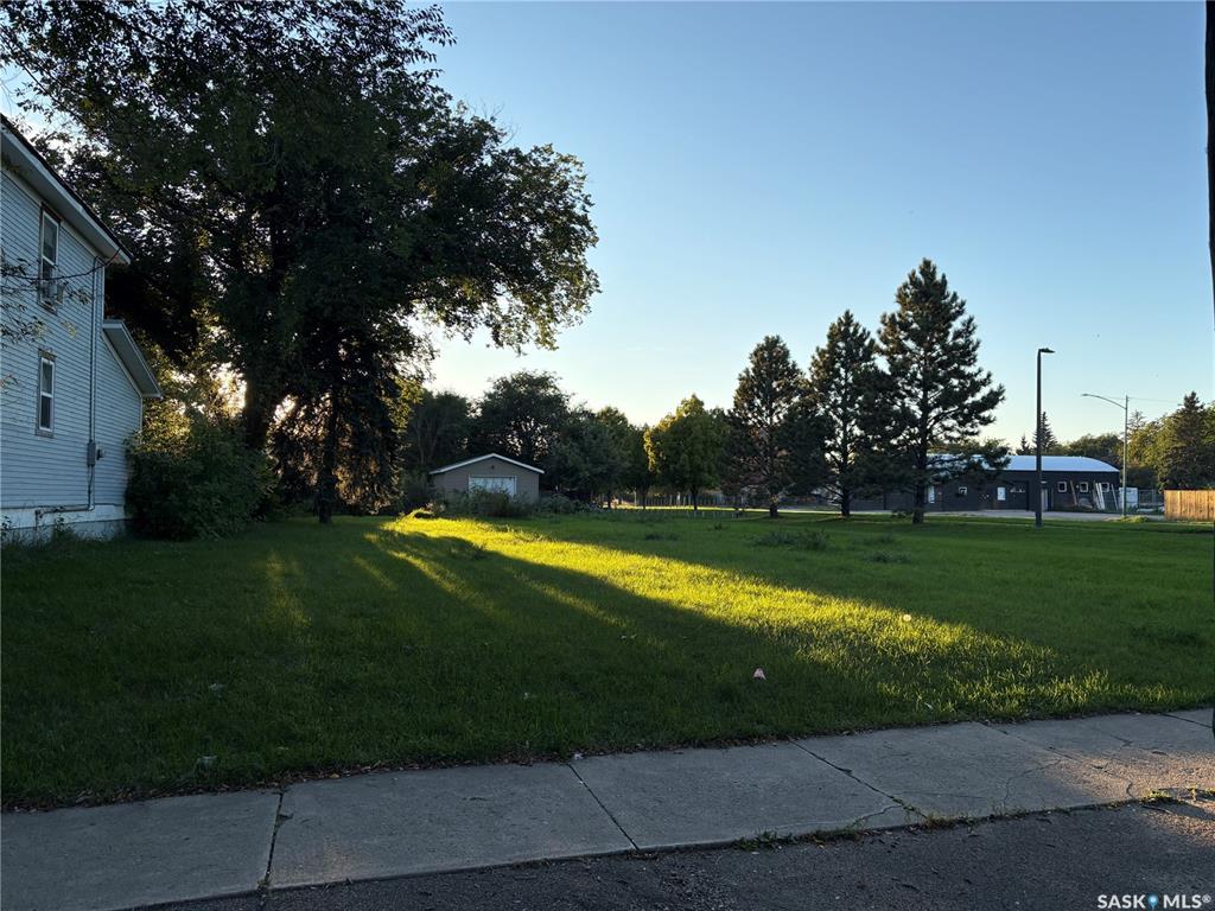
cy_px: 456
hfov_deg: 67.3
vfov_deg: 53.1
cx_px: 608
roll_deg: +0.4
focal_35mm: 26
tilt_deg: +1.7
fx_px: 913
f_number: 1.6
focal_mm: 5.96
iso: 50
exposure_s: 1/1217
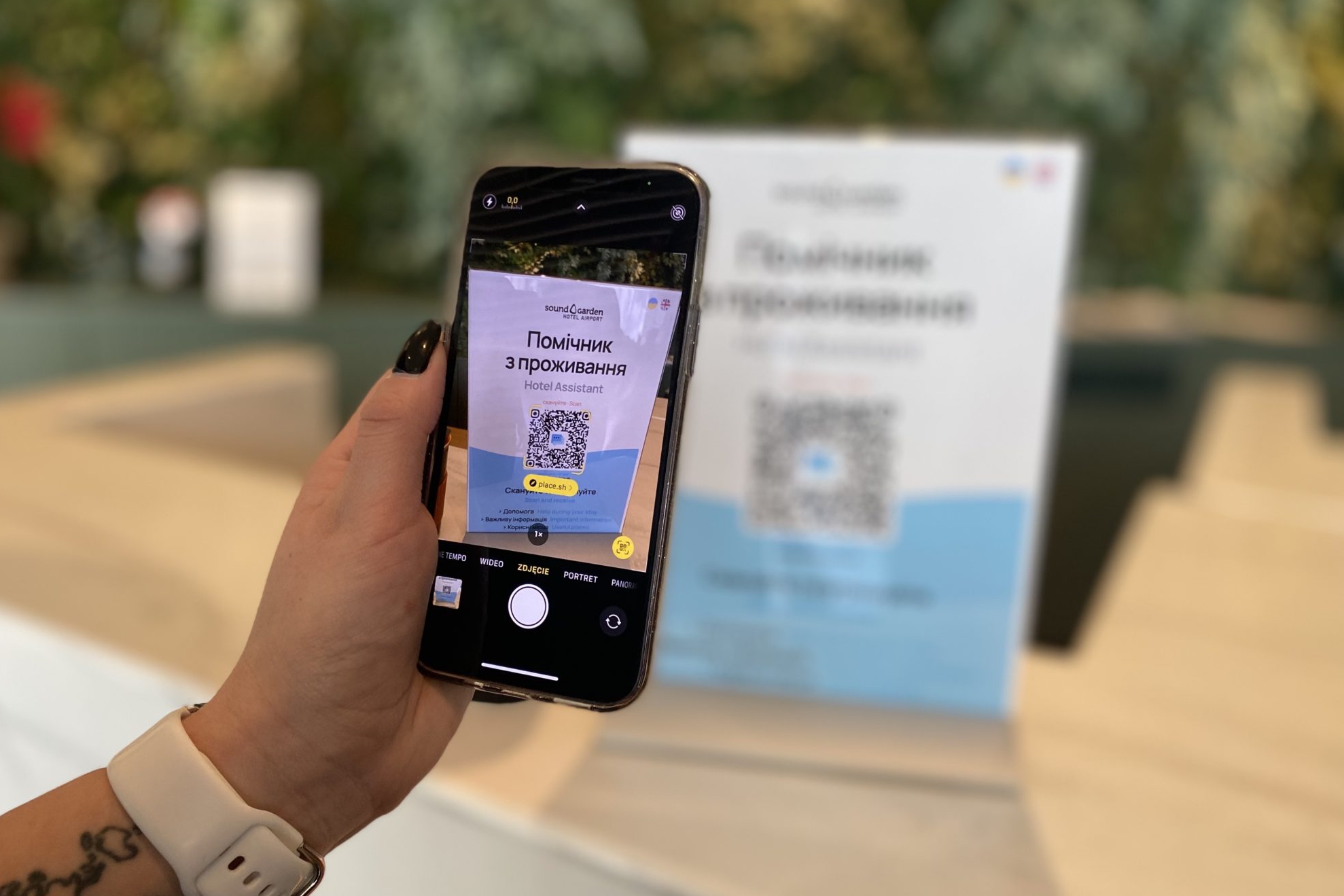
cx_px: 654
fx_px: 1045
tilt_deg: -13.9
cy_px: 431
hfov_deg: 65.5
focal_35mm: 28
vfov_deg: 46.4
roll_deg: -1.4
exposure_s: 1/100
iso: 125
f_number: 1.8
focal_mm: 4.25
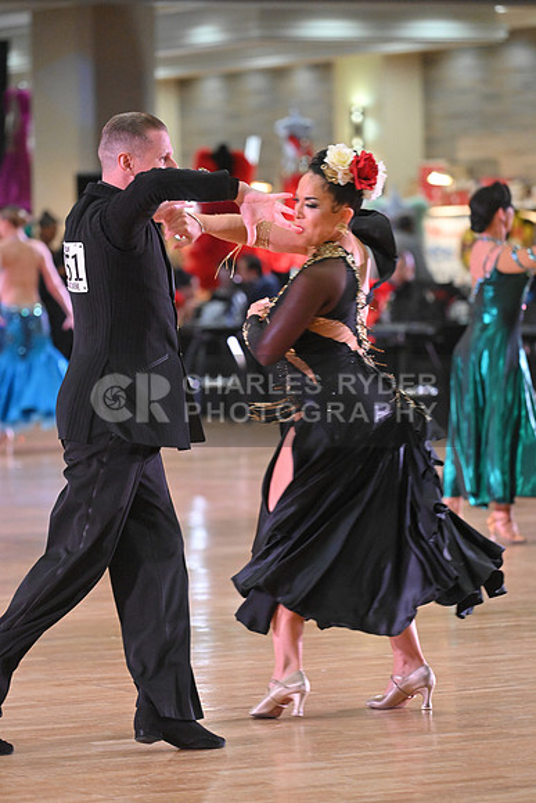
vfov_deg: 11.1
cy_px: 402
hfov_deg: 7.4
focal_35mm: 185
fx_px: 4129
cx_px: 268
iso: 5000
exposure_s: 1/400
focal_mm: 185
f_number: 5
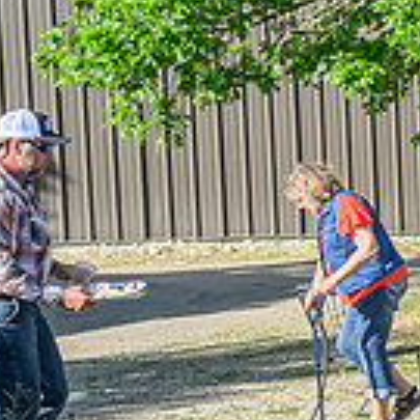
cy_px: 214
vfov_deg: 11.9
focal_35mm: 147
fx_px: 2018
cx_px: 1356
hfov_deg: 9.0
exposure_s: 1/800
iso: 400
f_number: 6.3
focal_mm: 24
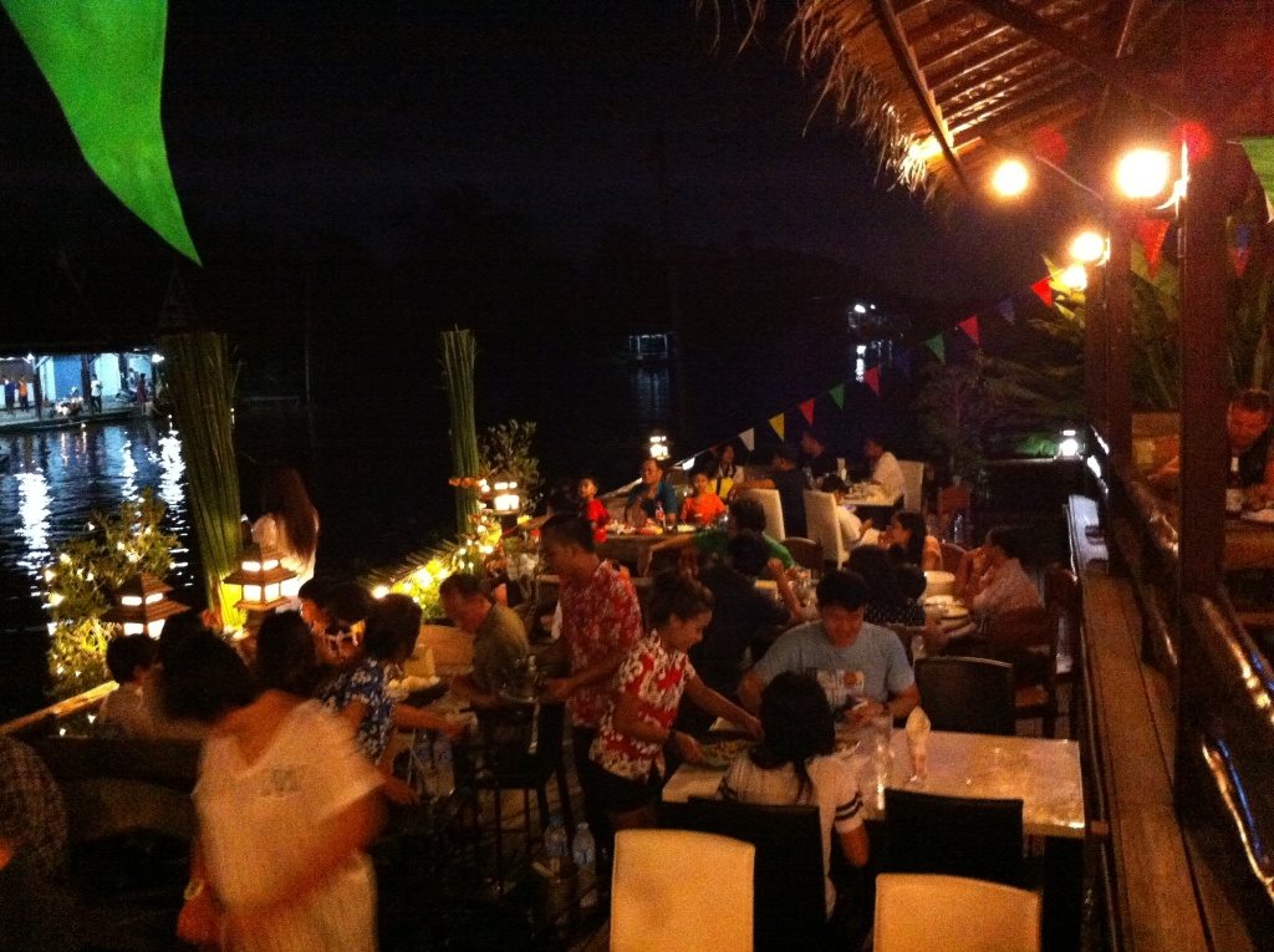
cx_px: 637
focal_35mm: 35
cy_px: 476
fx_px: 1286
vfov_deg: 40.6
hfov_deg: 52.7
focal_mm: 3.85
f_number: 2.8
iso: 1000
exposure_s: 1/15
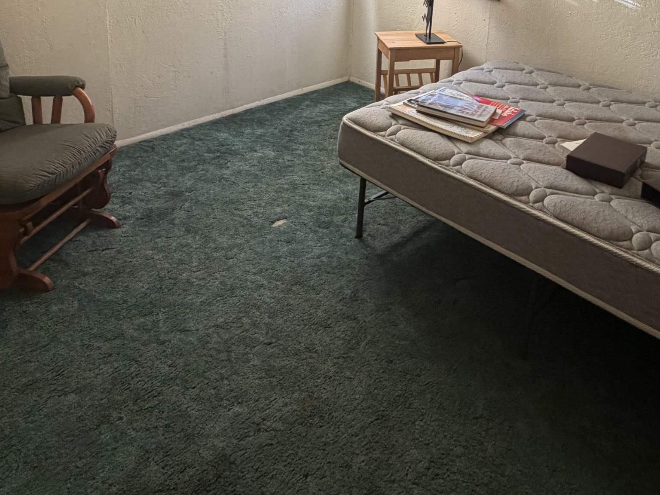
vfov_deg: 43.4
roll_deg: -1.3
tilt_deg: -13.0
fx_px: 534
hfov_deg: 63.4
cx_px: 356
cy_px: 12
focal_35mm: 28
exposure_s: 1/121
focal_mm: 2.22
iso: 320
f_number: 2.2
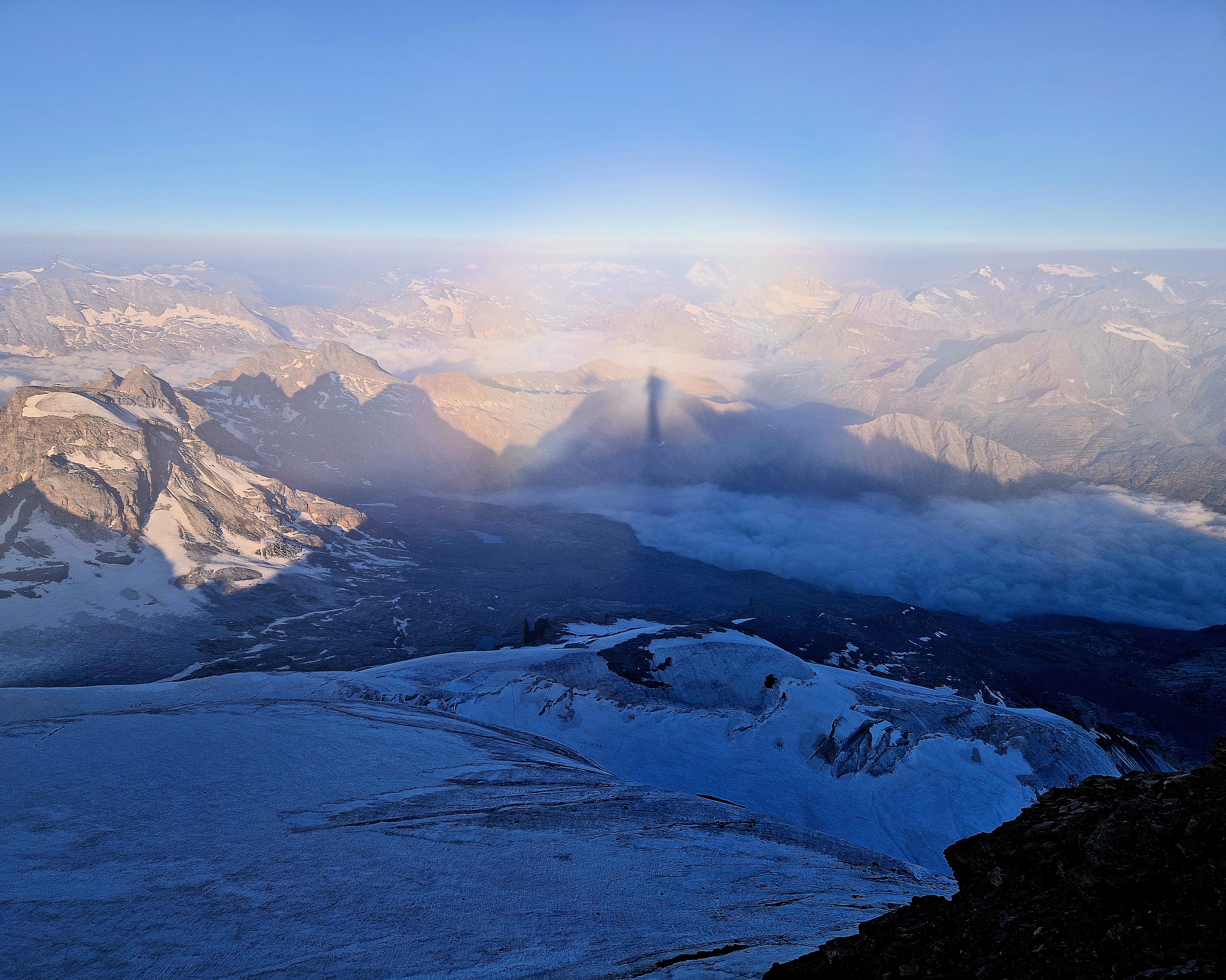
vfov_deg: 58.8
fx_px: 871
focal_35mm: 24
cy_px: 490
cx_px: 614
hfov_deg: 70.3
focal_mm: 5.4
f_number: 1.8
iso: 50
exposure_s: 1/1111
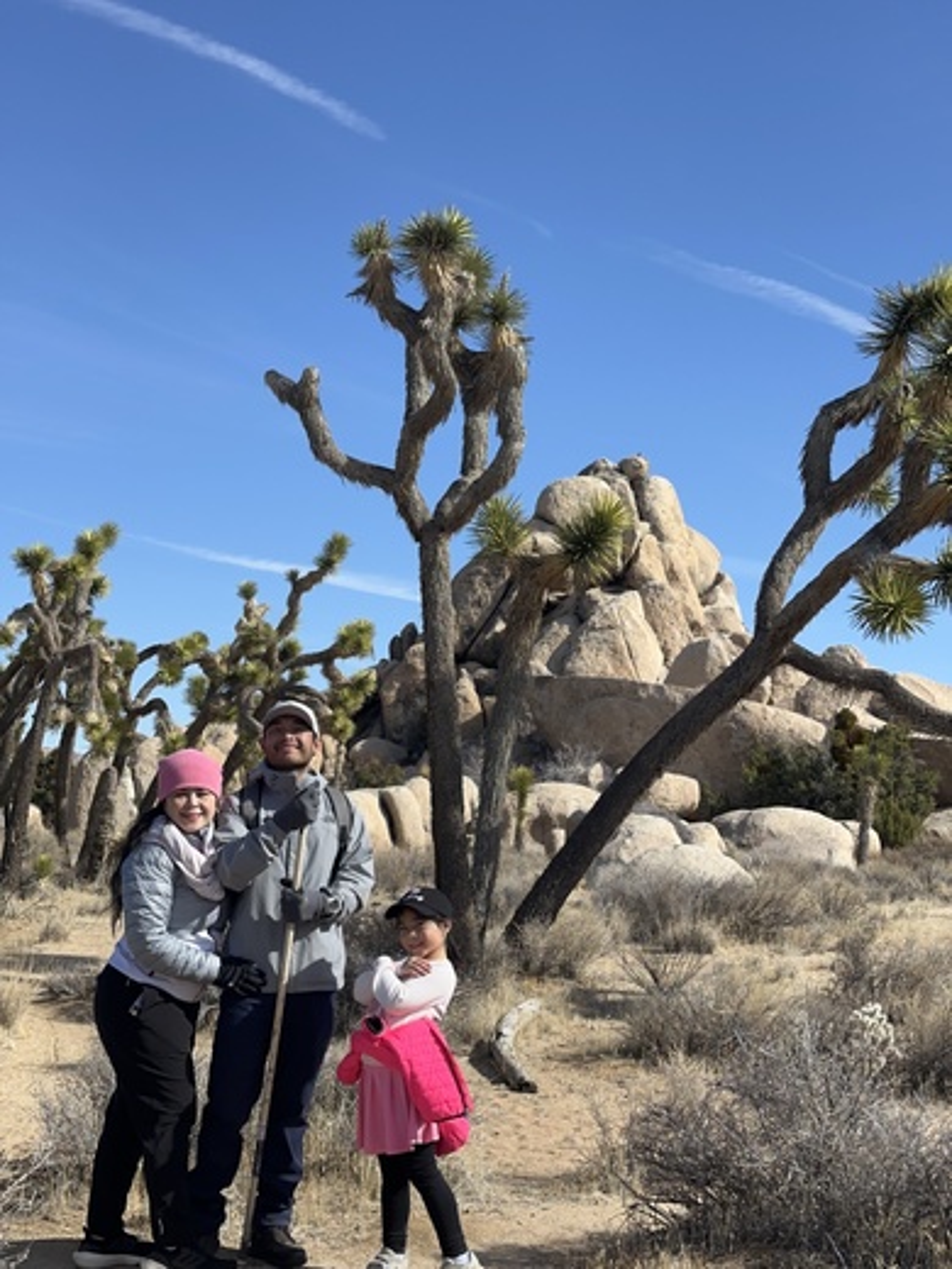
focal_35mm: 48
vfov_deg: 39.7
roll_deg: -3.2
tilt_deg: +6.8
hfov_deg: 30.3
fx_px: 1760
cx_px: 476
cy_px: 634
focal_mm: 6.86
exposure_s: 1/3472
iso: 64
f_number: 1.78
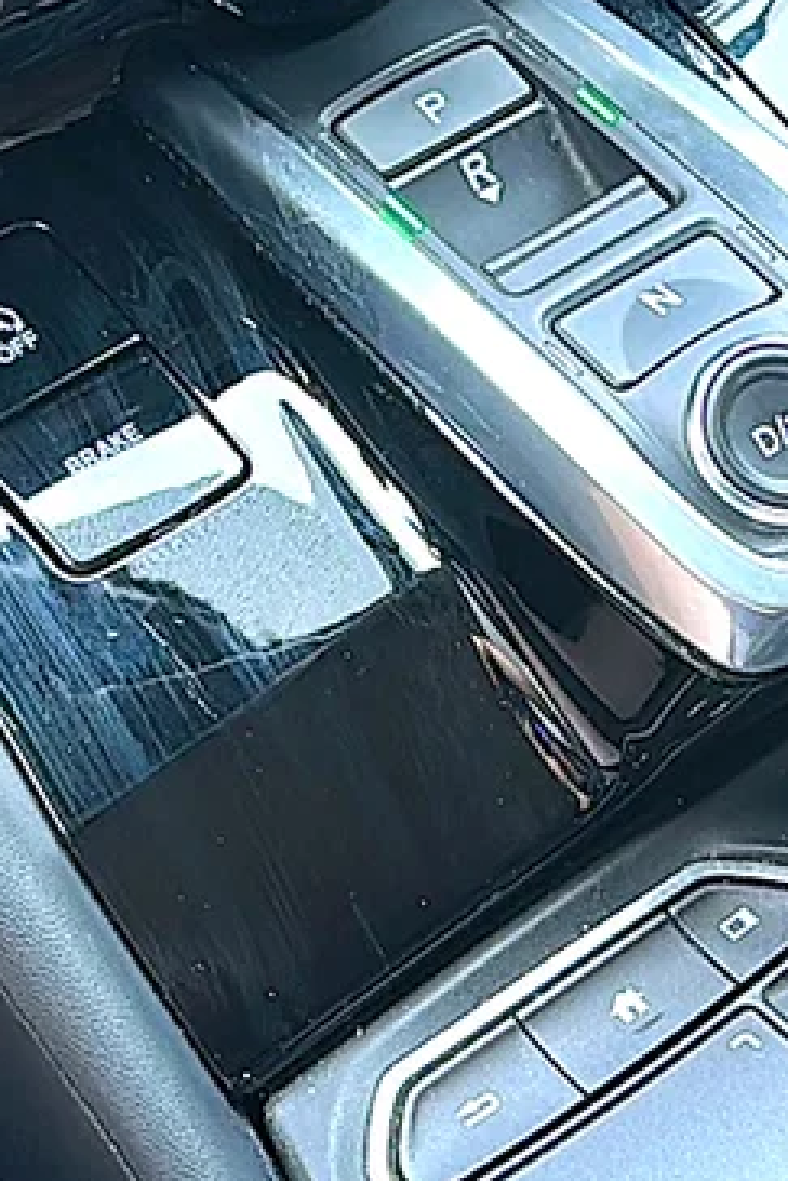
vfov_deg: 21.7
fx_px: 3083
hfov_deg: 14.4
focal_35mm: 94
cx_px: 720
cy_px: 576
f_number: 1.78
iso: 64
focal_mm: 6.86
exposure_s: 1/40
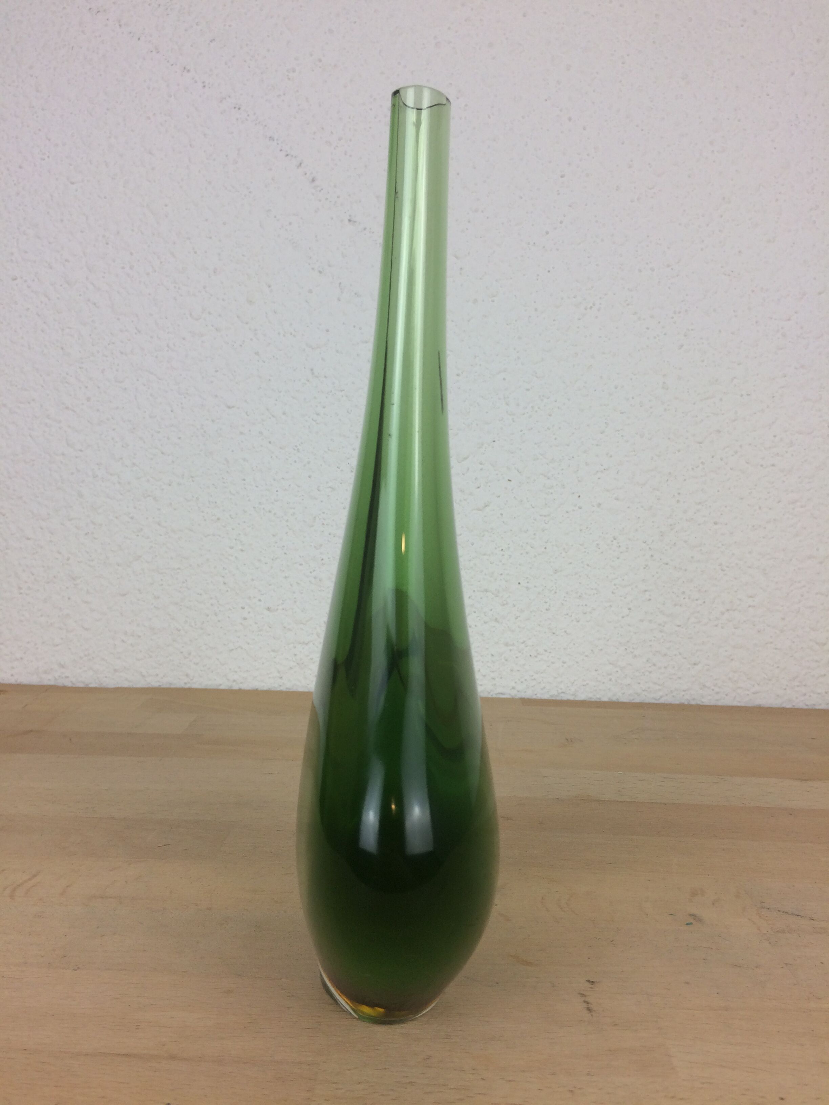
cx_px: 414
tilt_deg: -5.6
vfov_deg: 61.7
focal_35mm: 29
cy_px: 552
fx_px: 926
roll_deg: +0.1
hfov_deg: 48.2
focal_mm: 4.15
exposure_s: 1/100
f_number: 2.2
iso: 50
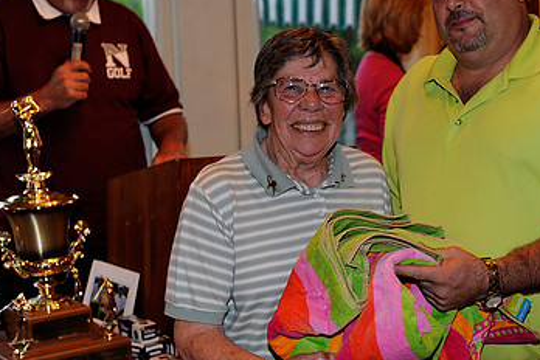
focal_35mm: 80
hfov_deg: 25.1
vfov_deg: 17.1
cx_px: 389
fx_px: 1200
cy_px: 189
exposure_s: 1/40
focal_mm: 48
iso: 400
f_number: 4
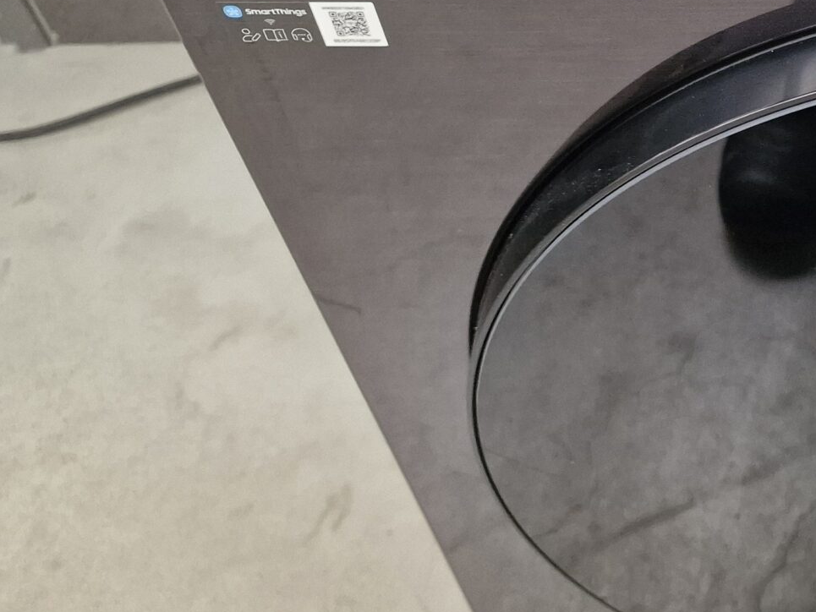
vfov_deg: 22.6
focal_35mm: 61
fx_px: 1438
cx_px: 1041
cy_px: -67
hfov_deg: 27.0
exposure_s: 1/100
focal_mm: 6.4
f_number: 1.8
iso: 400
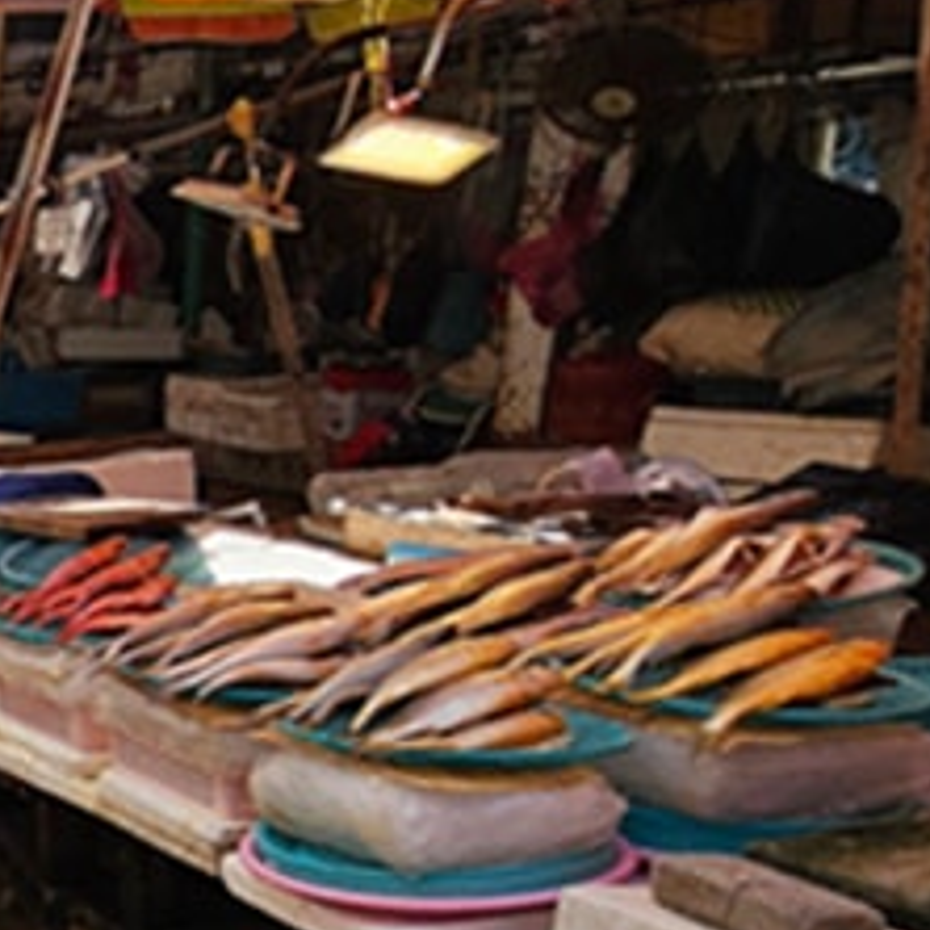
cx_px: -846
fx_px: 1611
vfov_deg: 32.0
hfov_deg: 20.1
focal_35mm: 53
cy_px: 607
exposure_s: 1/1695
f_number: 2.2
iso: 50
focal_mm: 2.2
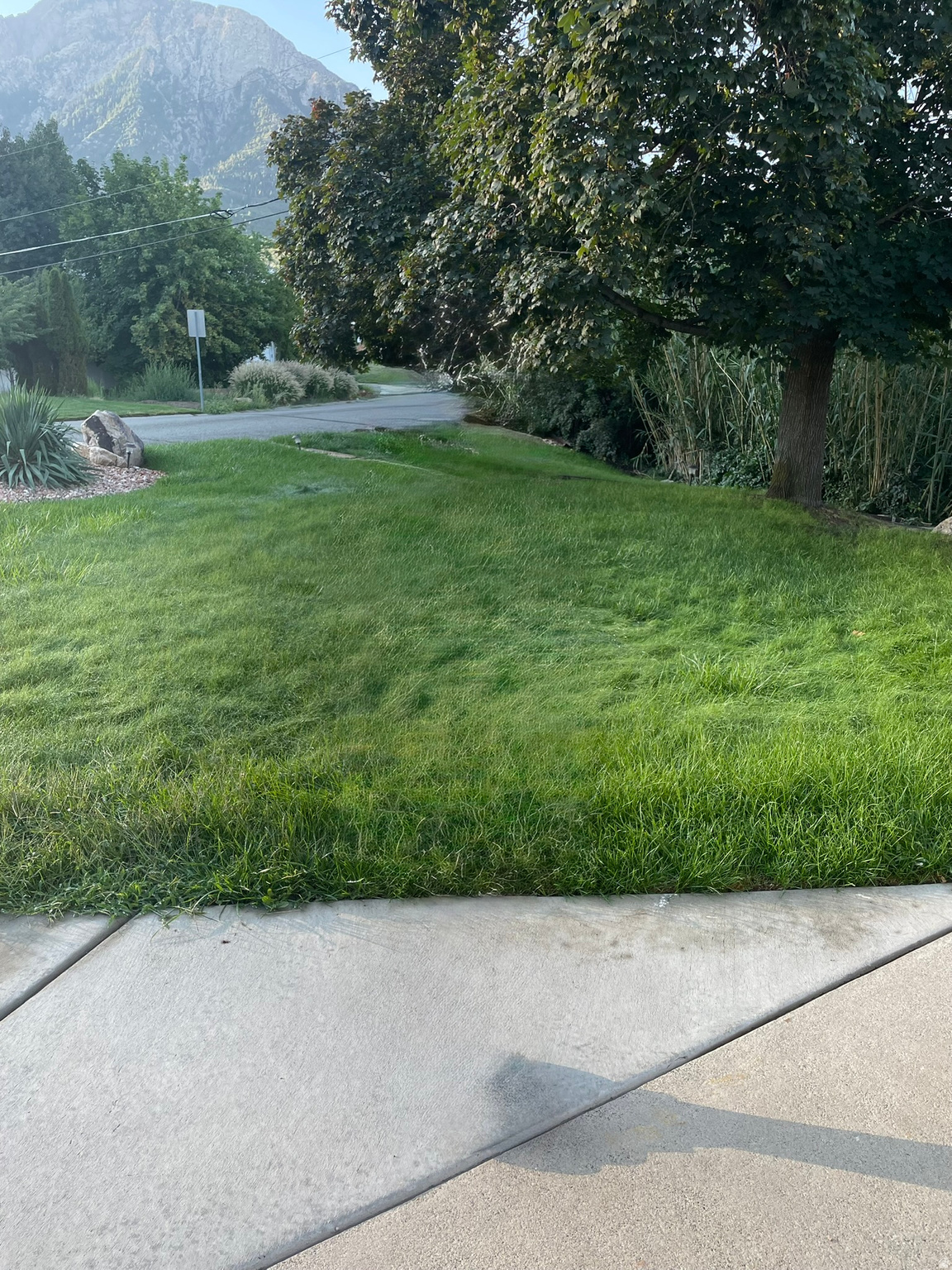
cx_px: 476
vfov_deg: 67.3
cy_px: 635
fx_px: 953
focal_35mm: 26
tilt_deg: -13.2
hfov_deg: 53.1
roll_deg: +2.3
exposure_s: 1/268
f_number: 1.6
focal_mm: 4.2
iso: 32
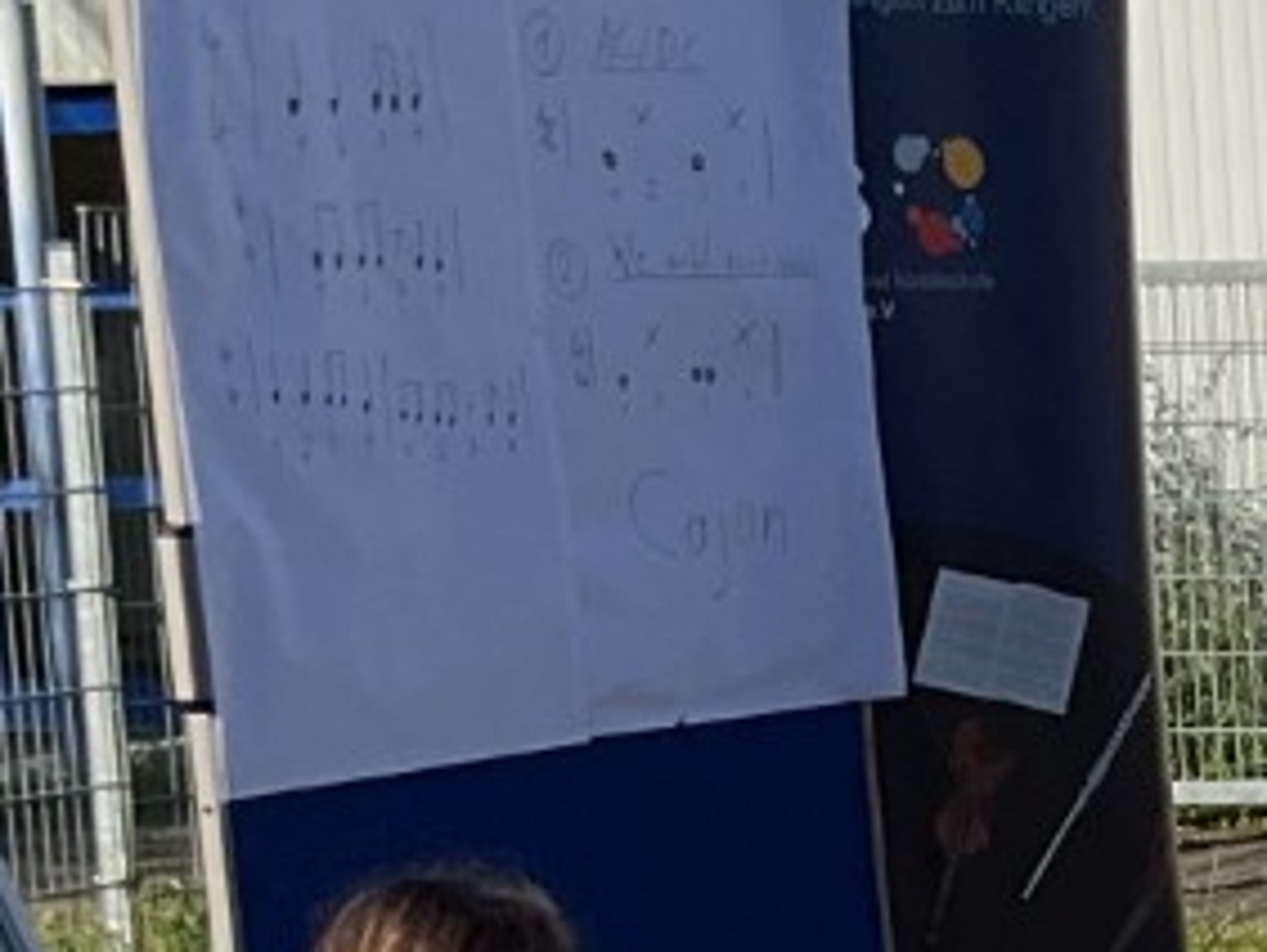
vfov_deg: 9.8
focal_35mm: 148
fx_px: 5422
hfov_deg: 12.1
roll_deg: +0.2
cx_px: 2363
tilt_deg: -11.0
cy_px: 1266
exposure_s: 1/1848
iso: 16
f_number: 1.8
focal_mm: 3
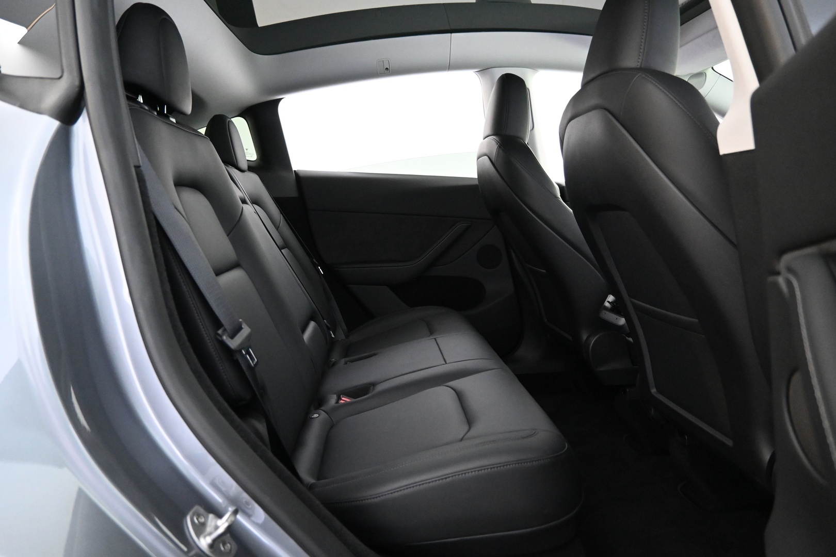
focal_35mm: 24
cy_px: 278
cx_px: 418
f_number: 3.5
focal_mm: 16
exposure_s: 1/25
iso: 4500
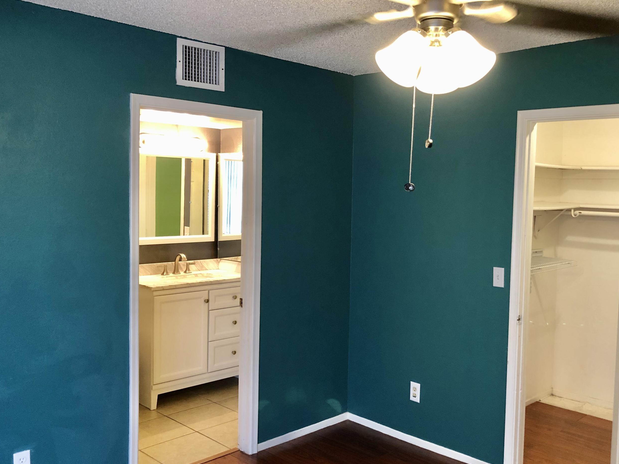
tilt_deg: -5.4
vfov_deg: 41.8
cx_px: 374
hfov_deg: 53.5
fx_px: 608
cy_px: 234
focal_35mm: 34
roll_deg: -1.3
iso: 64
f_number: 1.8
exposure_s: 1/15
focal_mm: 3.99
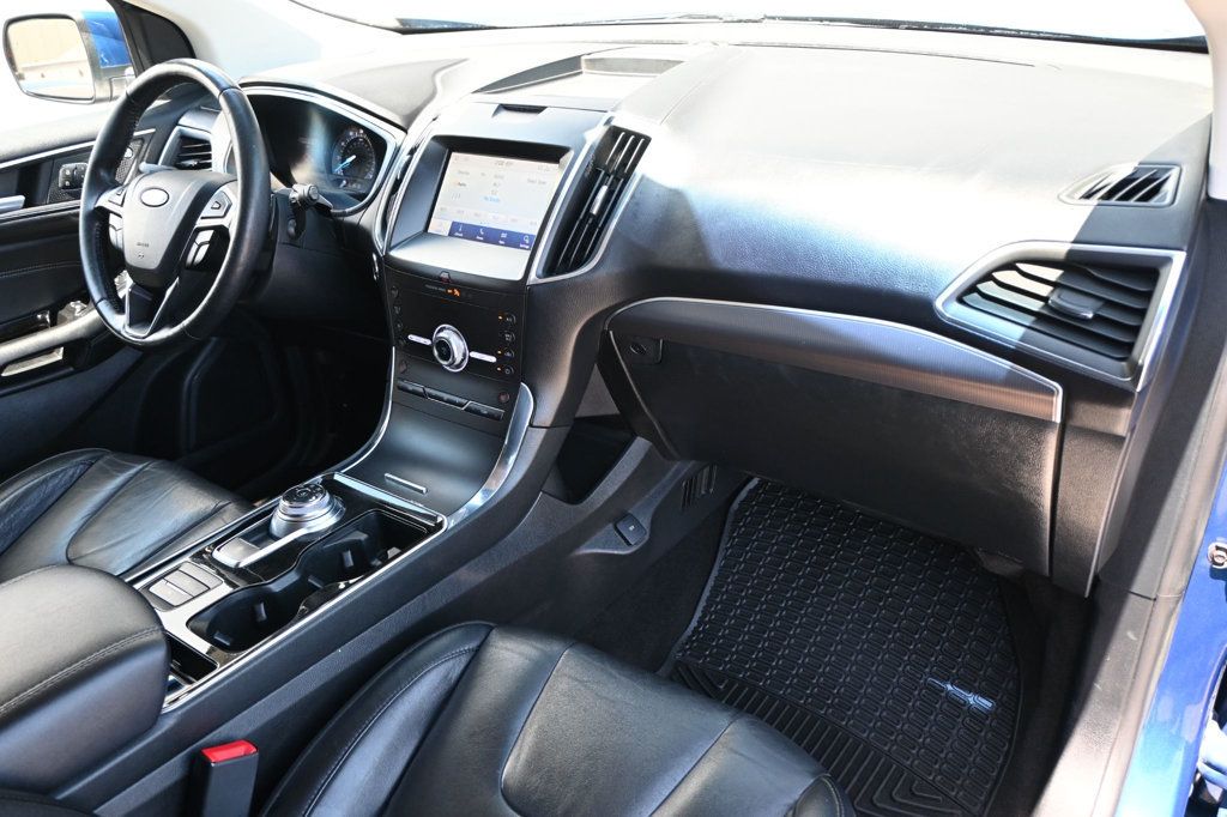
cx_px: 614
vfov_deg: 46.7
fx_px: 945
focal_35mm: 28
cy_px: 408
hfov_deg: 66.0
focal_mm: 18.5
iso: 560
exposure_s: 1/125
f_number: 3.8
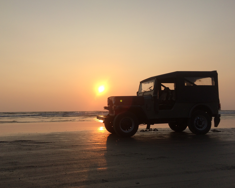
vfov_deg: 47.1
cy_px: 94
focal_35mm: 31
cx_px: 112
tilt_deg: +2.3
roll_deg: -0.5
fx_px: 216
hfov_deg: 57.2
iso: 32
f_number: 2.2
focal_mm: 4.15
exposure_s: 1/2160
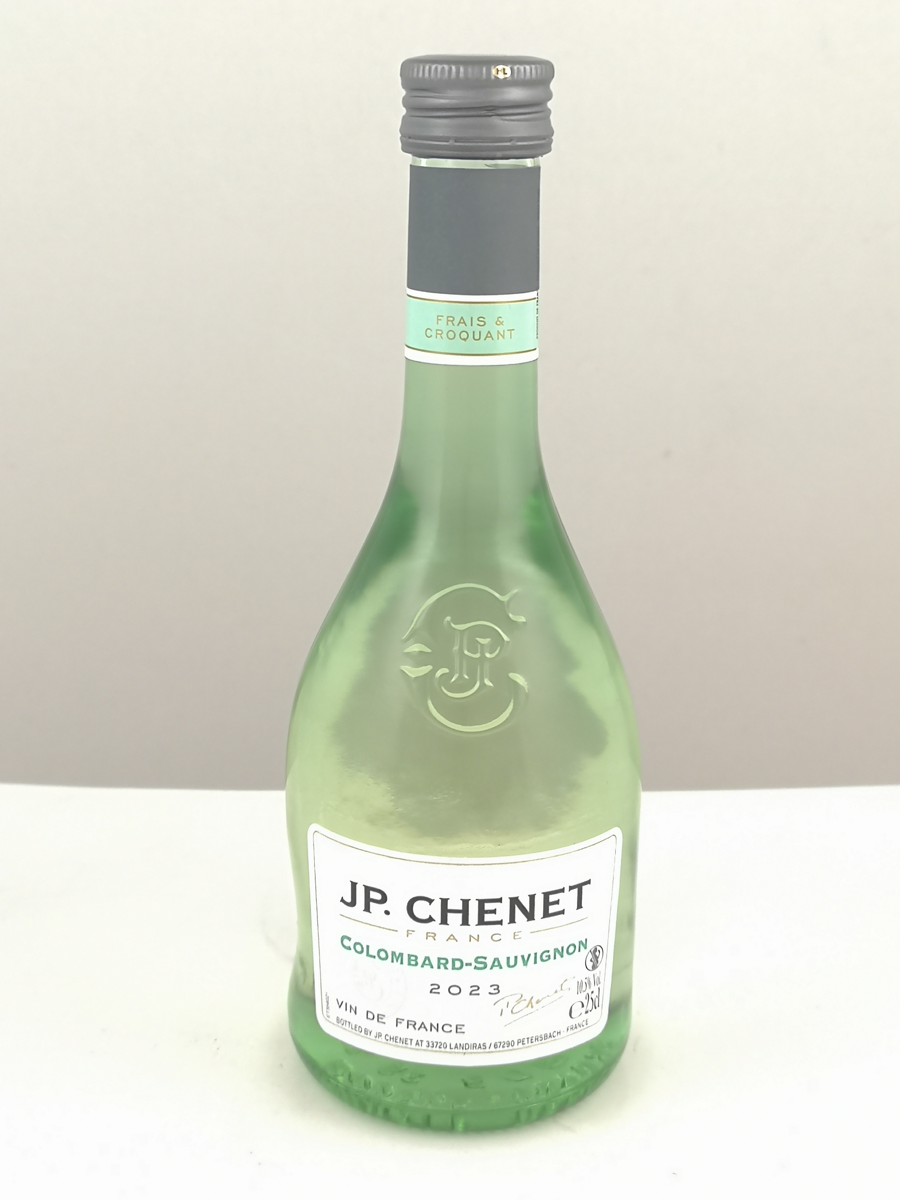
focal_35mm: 47
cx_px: 450
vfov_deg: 40.4
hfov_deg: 30.9
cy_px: 600
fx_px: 1629
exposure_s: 1/30
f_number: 1.8
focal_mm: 5.58
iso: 50
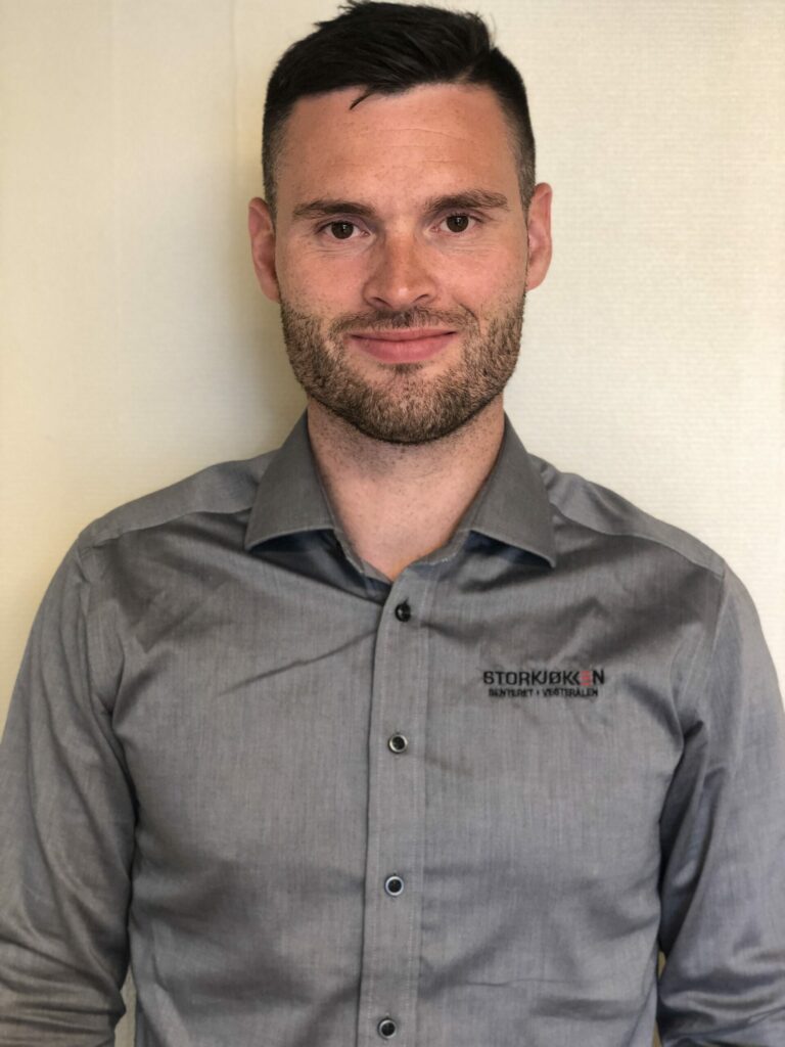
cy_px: 524
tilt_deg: -3.8
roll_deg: -1.0
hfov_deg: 28.0
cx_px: 392
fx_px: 1572
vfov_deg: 36.8
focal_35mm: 52
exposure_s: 1/33
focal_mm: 6
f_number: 2.4
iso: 125
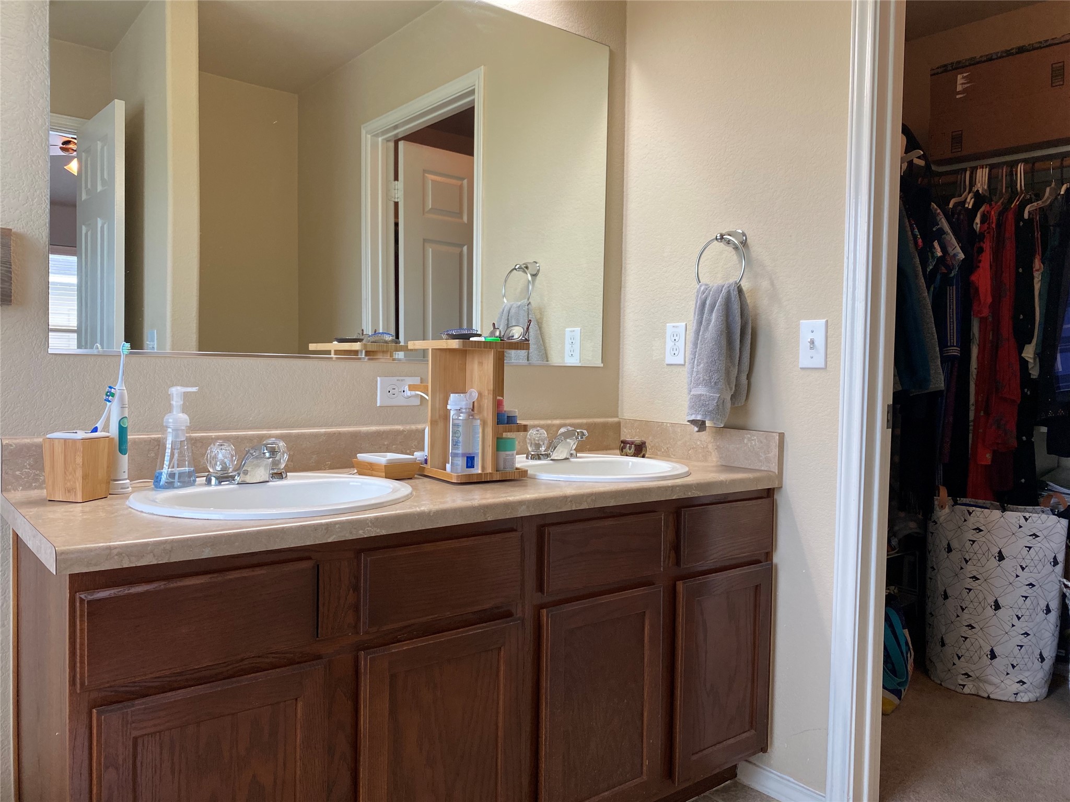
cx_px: 535
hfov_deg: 67.3
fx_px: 804
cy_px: 401
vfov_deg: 53.1
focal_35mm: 26
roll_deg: -1.1
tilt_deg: -1.7
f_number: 1.8
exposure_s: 1/120
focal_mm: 4.25
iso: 125
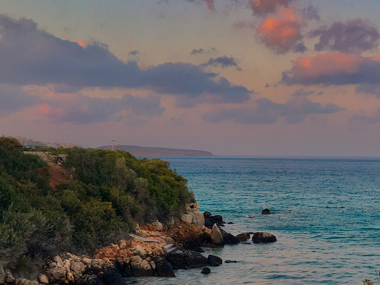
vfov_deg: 23.2
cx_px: 322
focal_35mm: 62
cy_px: 240
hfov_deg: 30.2
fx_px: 681
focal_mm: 4.15
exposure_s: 1/100
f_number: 2.2
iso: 32
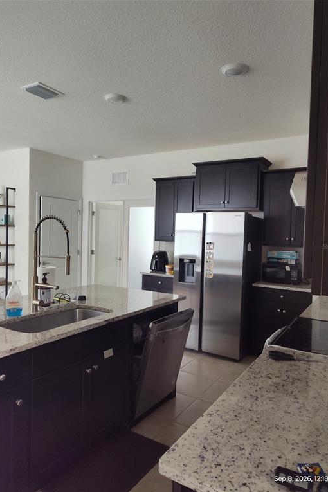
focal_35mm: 24
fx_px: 328
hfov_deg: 53.1
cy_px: 246
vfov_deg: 73.7
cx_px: 167
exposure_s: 1/60
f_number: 1.8
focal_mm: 5.56
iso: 731
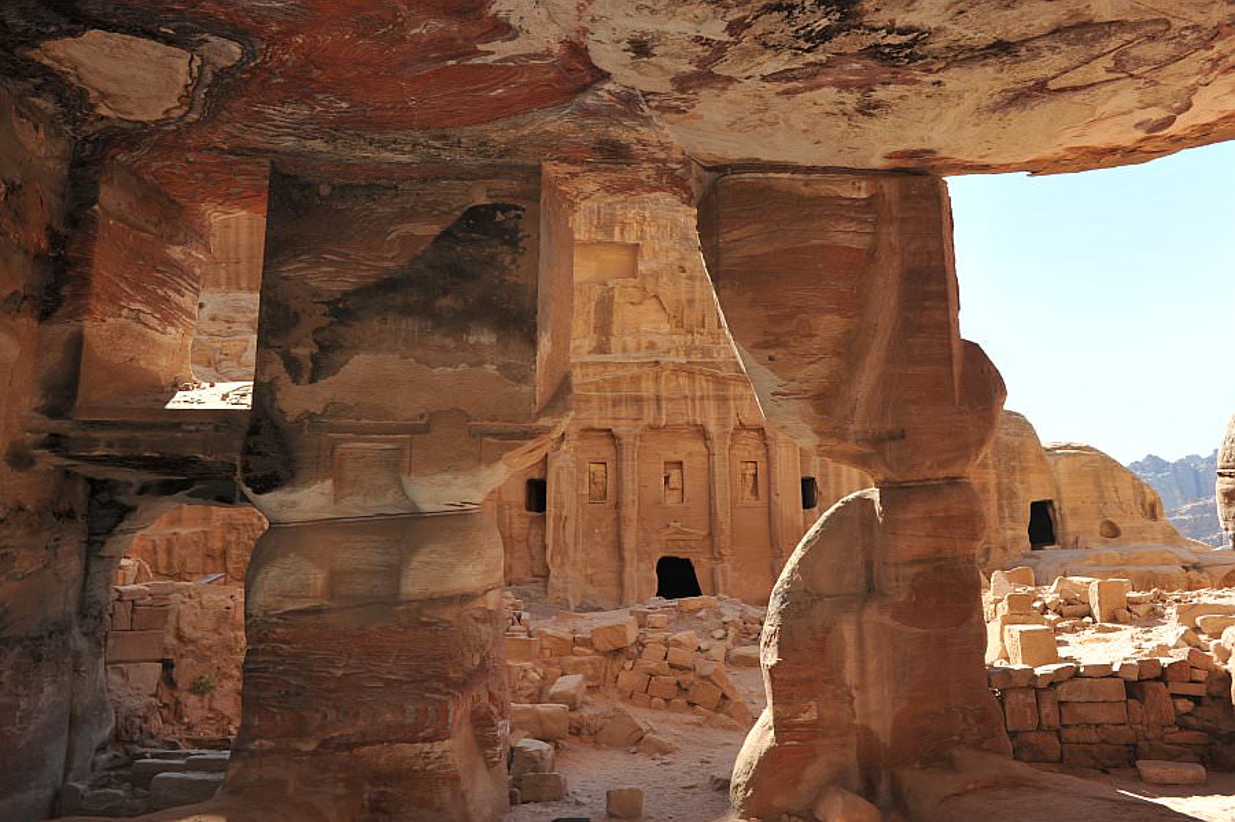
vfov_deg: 44.9
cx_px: 618
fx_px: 994
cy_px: 411
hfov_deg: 63.7
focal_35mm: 29
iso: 200
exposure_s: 1/200
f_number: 7.1
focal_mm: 29
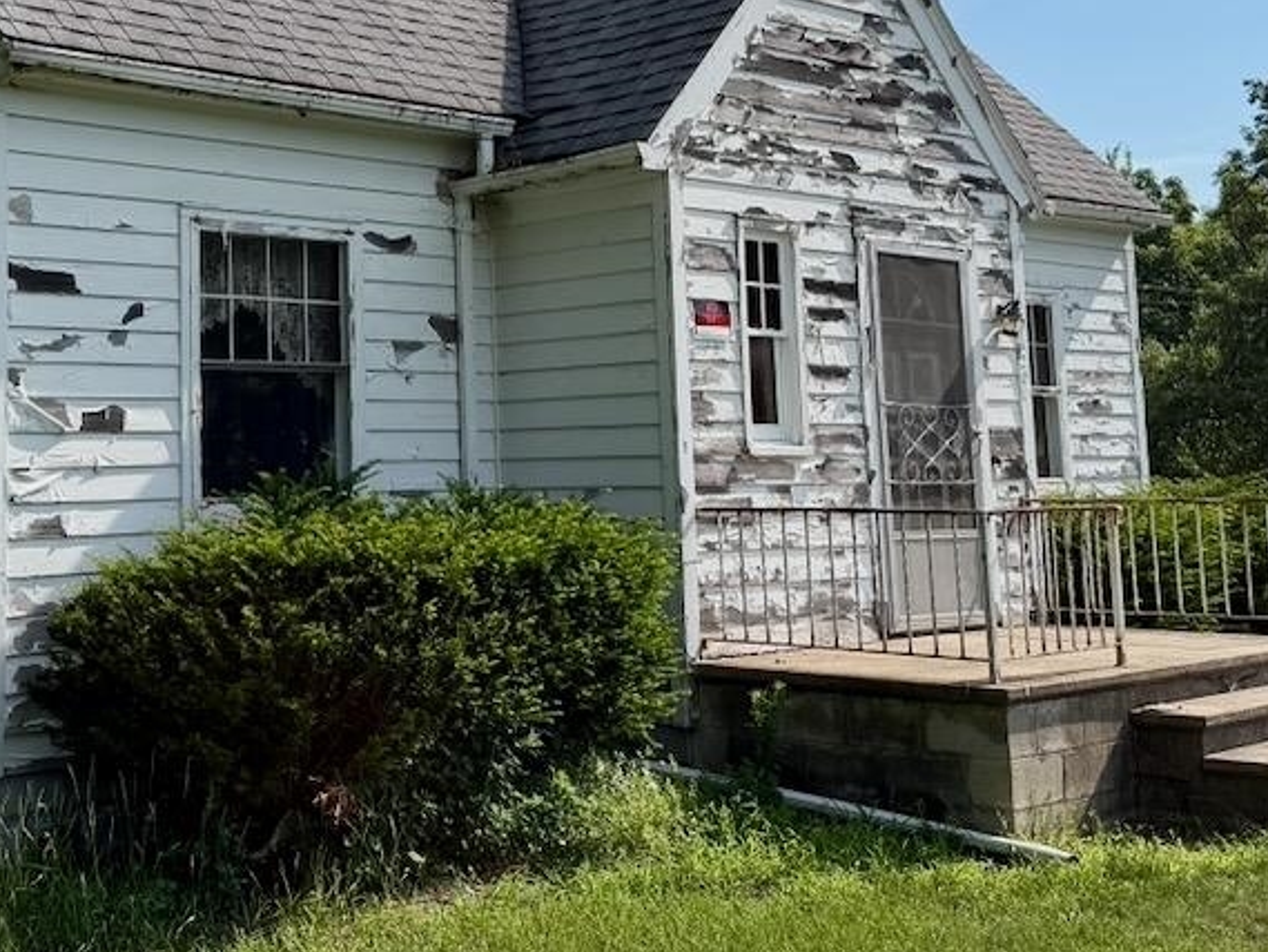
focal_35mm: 54
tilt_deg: +8.4
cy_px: 210
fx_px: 1978
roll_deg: +1.6
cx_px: 383
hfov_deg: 35.1
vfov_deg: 26.6
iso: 80
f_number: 1.78
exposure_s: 1/5714
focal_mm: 6.76
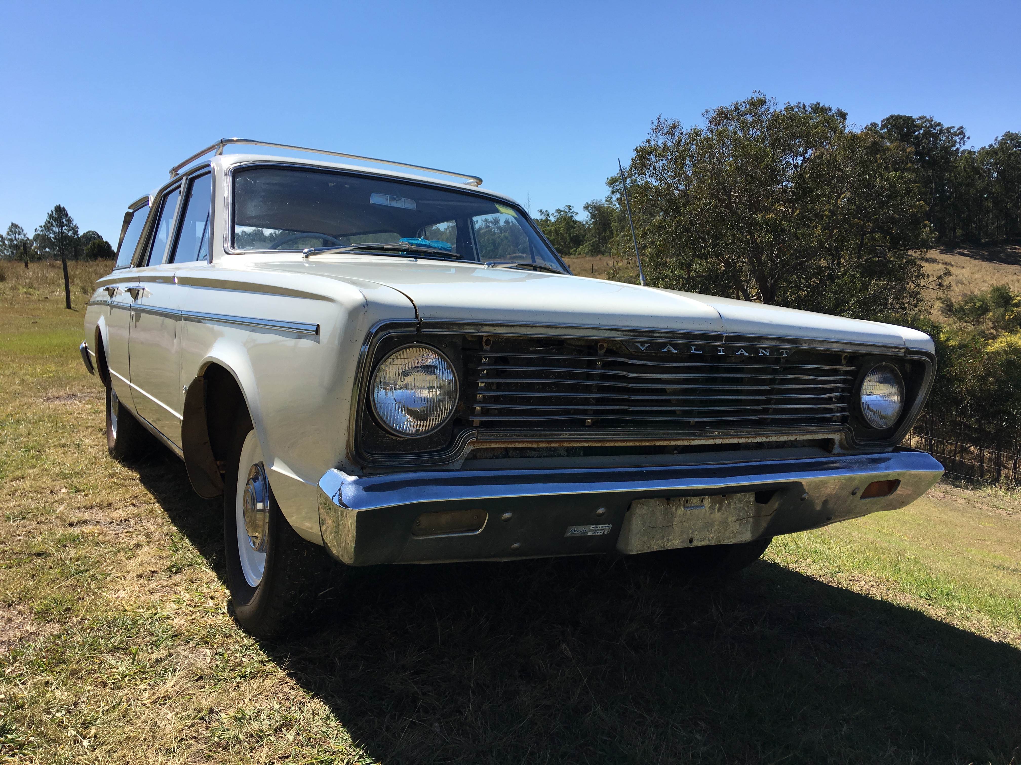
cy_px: 382
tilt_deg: -7.6
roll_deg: +0.5
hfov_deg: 61.7
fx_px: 855
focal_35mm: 29
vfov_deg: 48.2
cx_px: 510
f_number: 2.2
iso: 25
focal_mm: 4.15
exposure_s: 1/1709
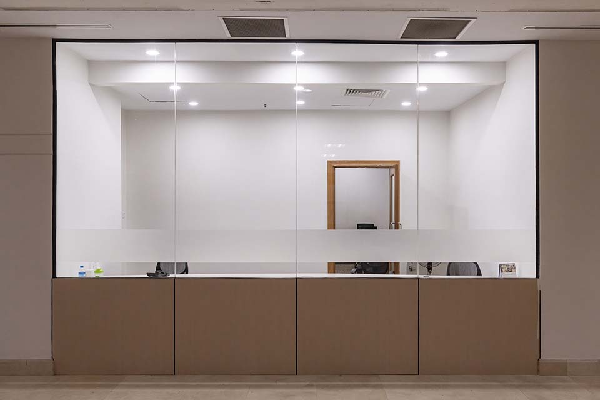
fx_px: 483
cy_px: 200
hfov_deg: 63.7
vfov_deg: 45.0
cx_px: 300
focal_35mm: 29
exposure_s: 1/250
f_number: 5.6
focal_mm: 29
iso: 1000
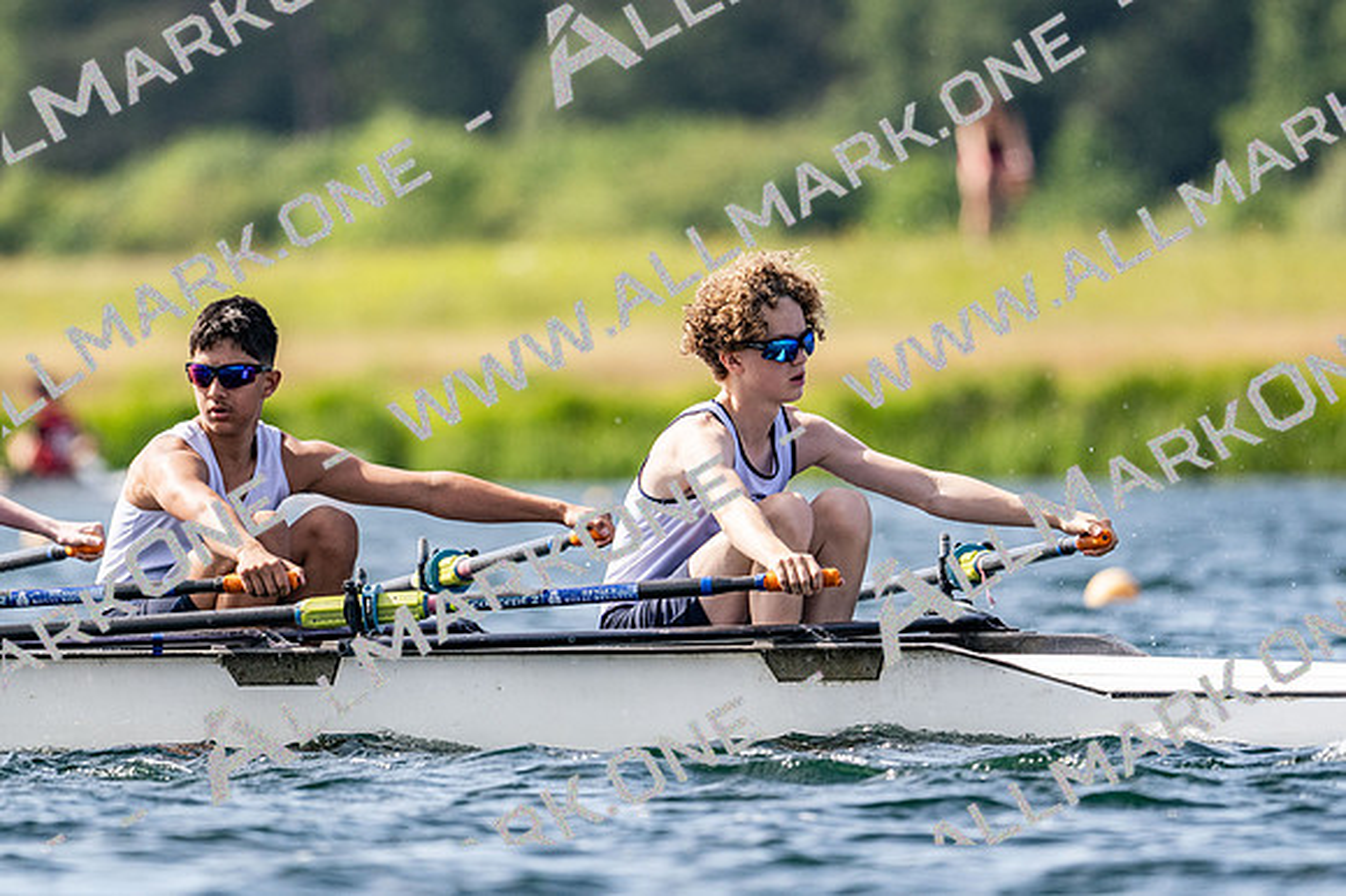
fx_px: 22420
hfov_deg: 3.4
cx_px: 673
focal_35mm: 600
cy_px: 448
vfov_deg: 2.3
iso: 280
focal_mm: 400
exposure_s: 1/2500
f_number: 4.5
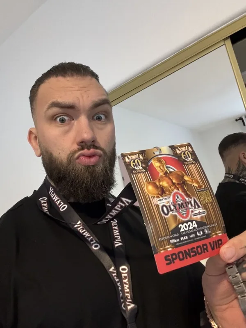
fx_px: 284
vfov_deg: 60.0
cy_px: 164
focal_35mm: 30
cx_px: 123
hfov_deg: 46.8
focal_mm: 2.69
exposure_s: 1/30
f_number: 1.9
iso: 640
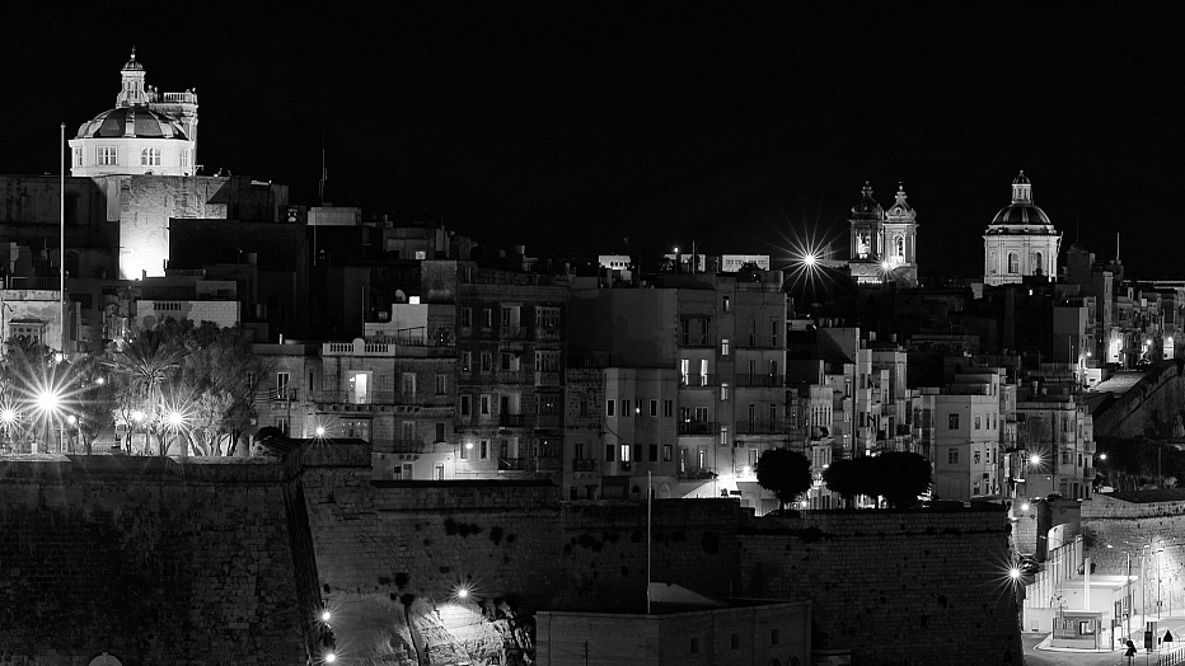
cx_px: 604
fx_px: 5058
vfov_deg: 7.5
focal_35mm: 161
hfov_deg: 13.4
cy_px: 332
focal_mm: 140
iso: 200
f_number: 13
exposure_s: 10
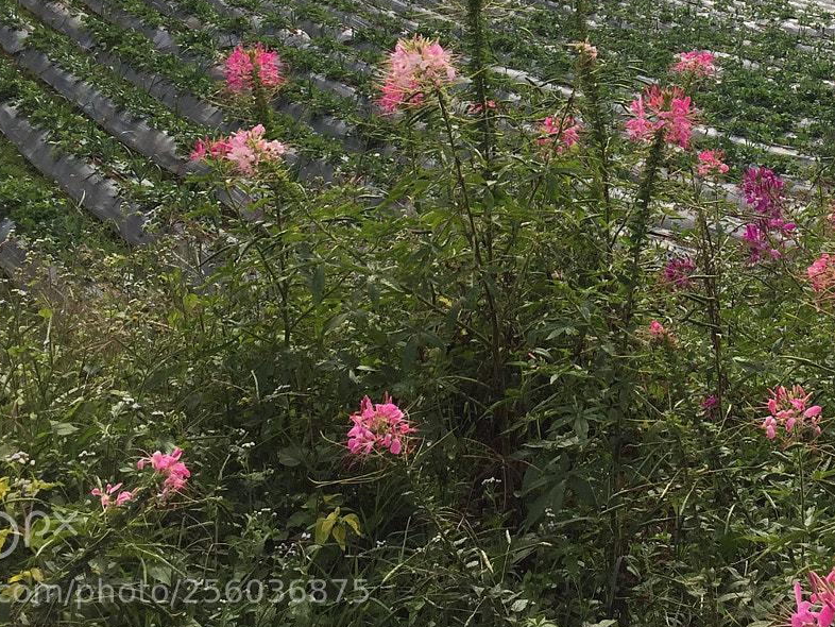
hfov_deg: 31.9
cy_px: 37
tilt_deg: -11.6
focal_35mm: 59
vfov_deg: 24.0
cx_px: 664
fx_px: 1424
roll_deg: -0.7
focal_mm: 4.15
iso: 32
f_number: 2.2
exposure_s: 1/682
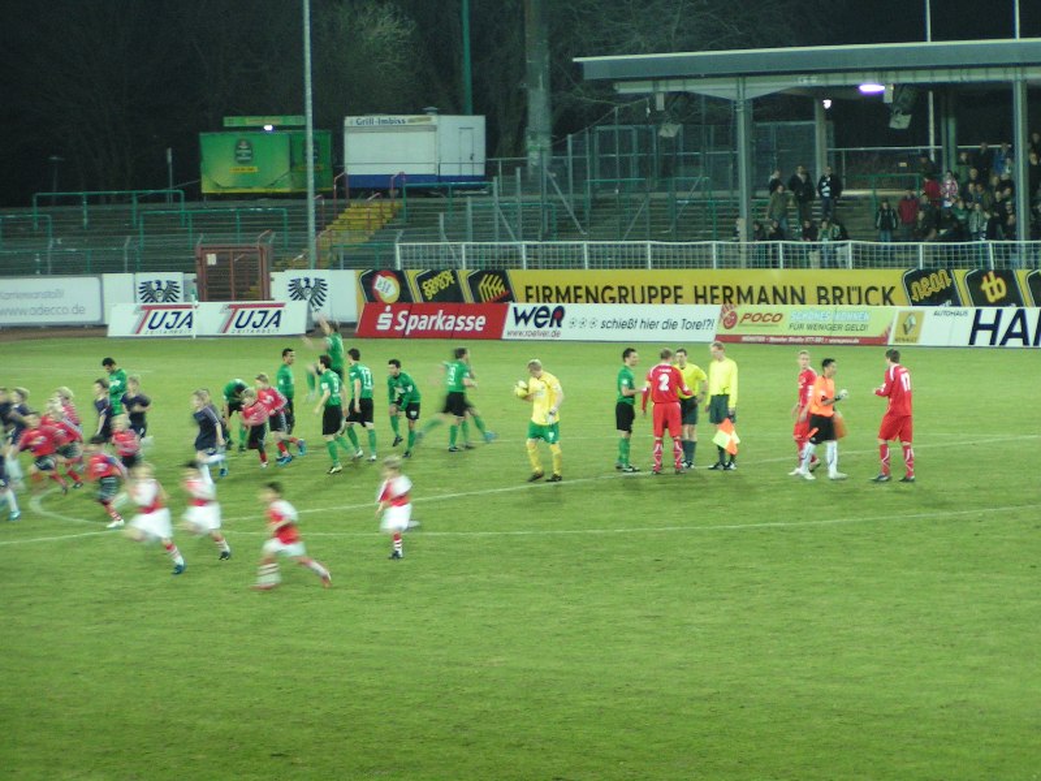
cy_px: 390
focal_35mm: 157
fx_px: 4721
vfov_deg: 9.5
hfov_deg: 12.6
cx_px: 520
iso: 200
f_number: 3.5
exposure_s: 1/25
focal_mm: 24
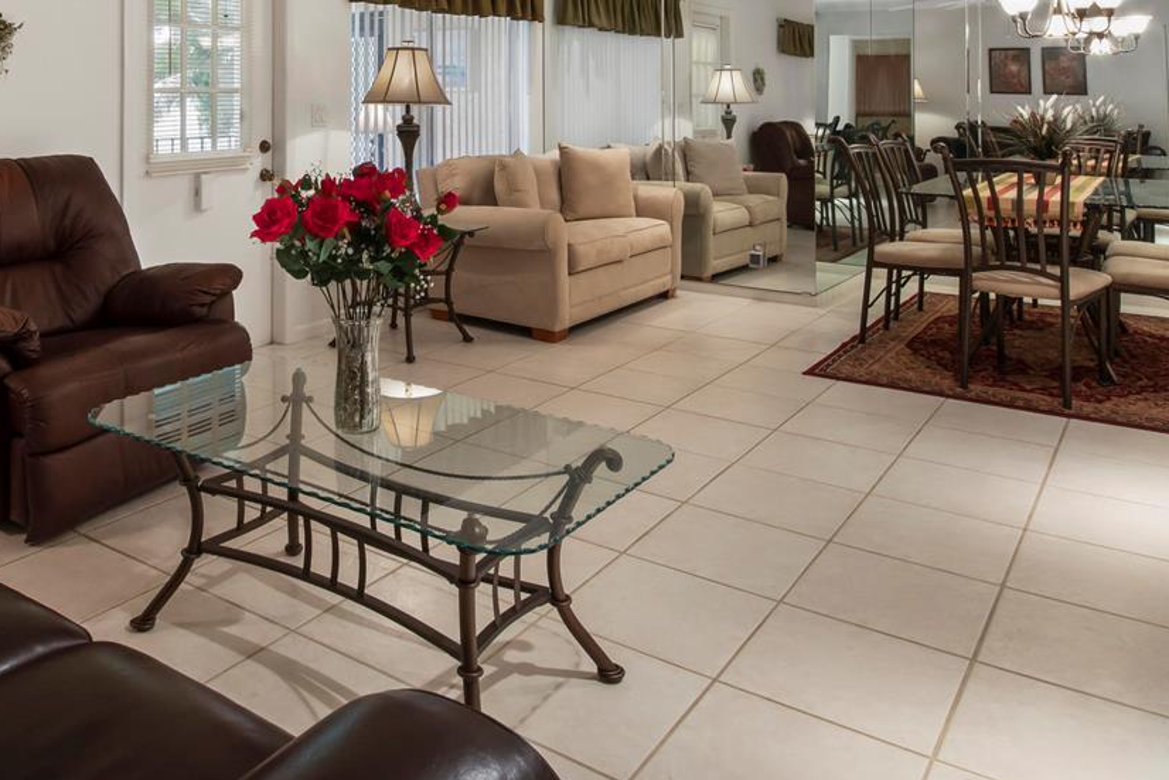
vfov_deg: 39.3
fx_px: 1007
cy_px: 76
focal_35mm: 31
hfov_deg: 59.1
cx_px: 402
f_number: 14
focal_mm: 16
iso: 400
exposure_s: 1/1.67
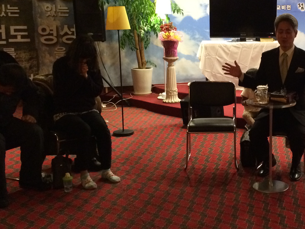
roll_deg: +0.6
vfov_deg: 27.0
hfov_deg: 34.6
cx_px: 236
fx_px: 476
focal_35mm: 54
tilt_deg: -11.7
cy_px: 108
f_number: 2.2
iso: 320
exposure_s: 1/20
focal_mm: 4.15
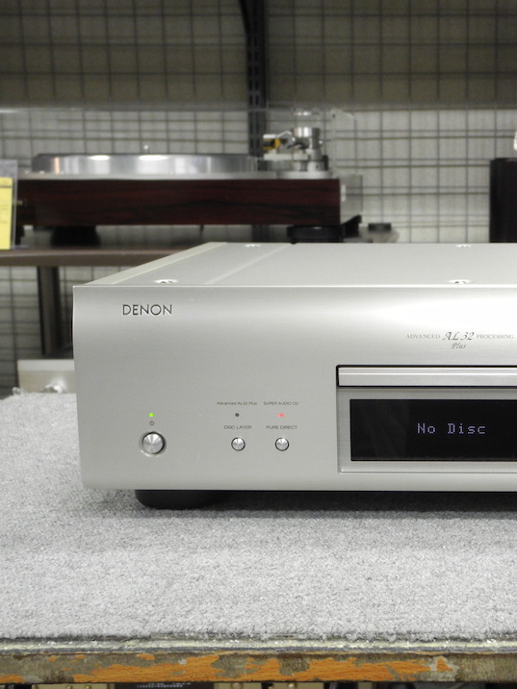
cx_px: 452
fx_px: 1095
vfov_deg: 34.9
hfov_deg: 25.8
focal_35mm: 55
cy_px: 344
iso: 400
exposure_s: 1/32
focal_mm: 8.8
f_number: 3.2
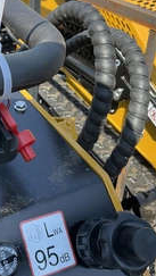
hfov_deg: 22.6
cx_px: 20
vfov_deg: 39.8
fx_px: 382
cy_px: 118
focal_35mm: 52
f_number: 1.8
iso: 25
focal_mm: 3
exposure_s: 1/473
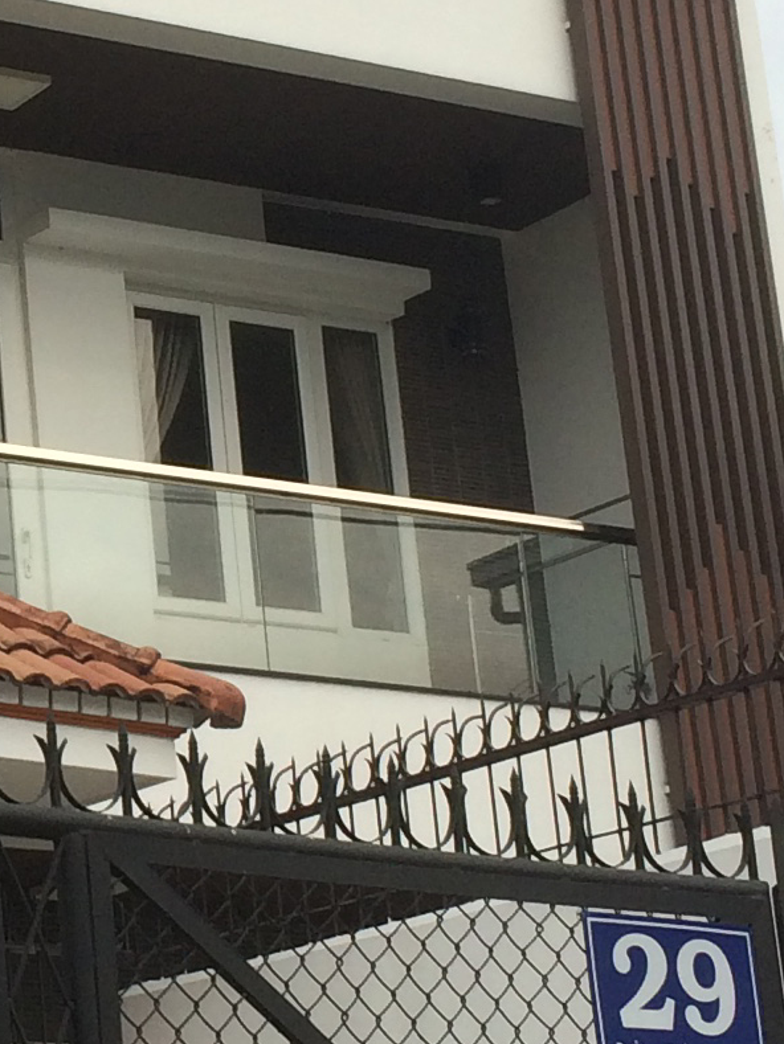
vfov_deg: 16.4
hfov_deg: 11.9
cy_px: 443
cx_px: -282
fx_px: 3623
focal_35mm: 120
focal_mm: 4.15
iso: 32
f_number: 2.2
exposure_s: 1/1466
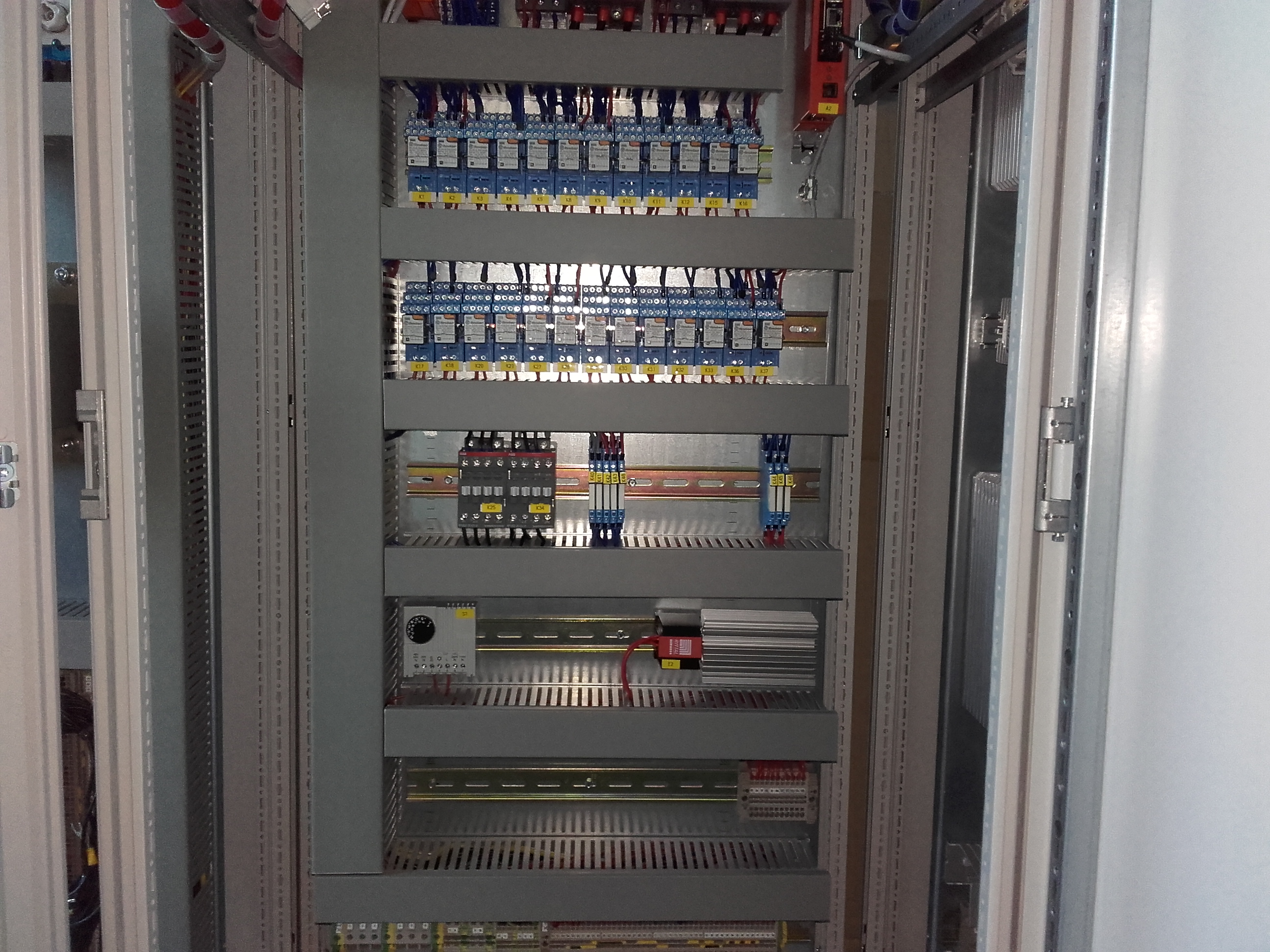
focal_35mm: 31
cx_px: 635
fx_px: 1137
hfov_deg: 58.4
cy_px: 476
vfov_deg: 45.4
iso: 140
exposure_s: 1/33
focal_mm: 3.31
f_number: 2.2
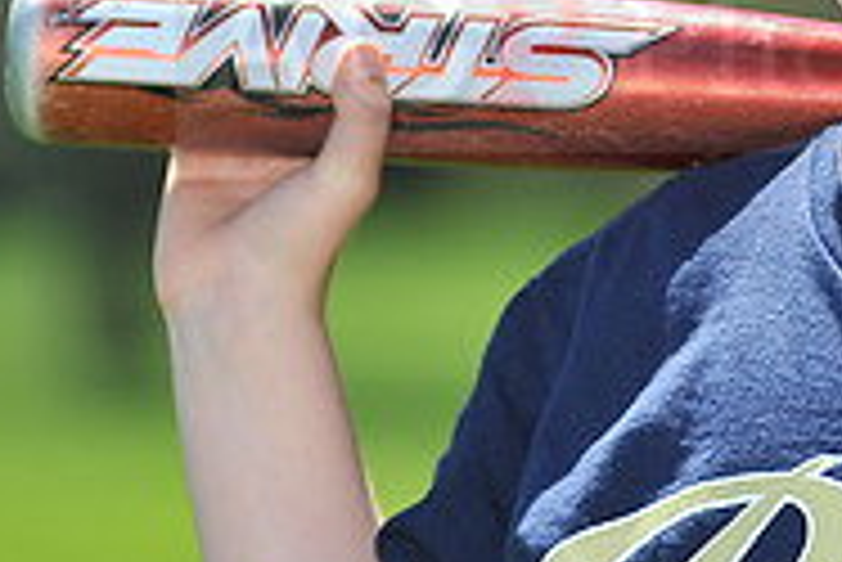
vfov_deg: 2.5
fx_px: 13061
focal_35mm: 558
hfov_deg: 3.7
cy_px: 18
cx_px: 932
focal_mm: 180
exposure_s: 1/1250
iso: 200
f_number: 4.5
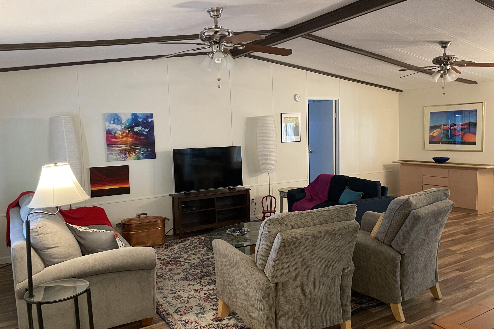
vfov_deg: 45.0
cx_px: 256
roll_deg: +2.0
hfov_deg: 63.6
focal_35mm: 29
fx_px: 398
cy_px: 168
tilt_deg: -5.1
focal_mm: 4.2
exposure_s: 1/60
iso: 320
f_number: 1.6
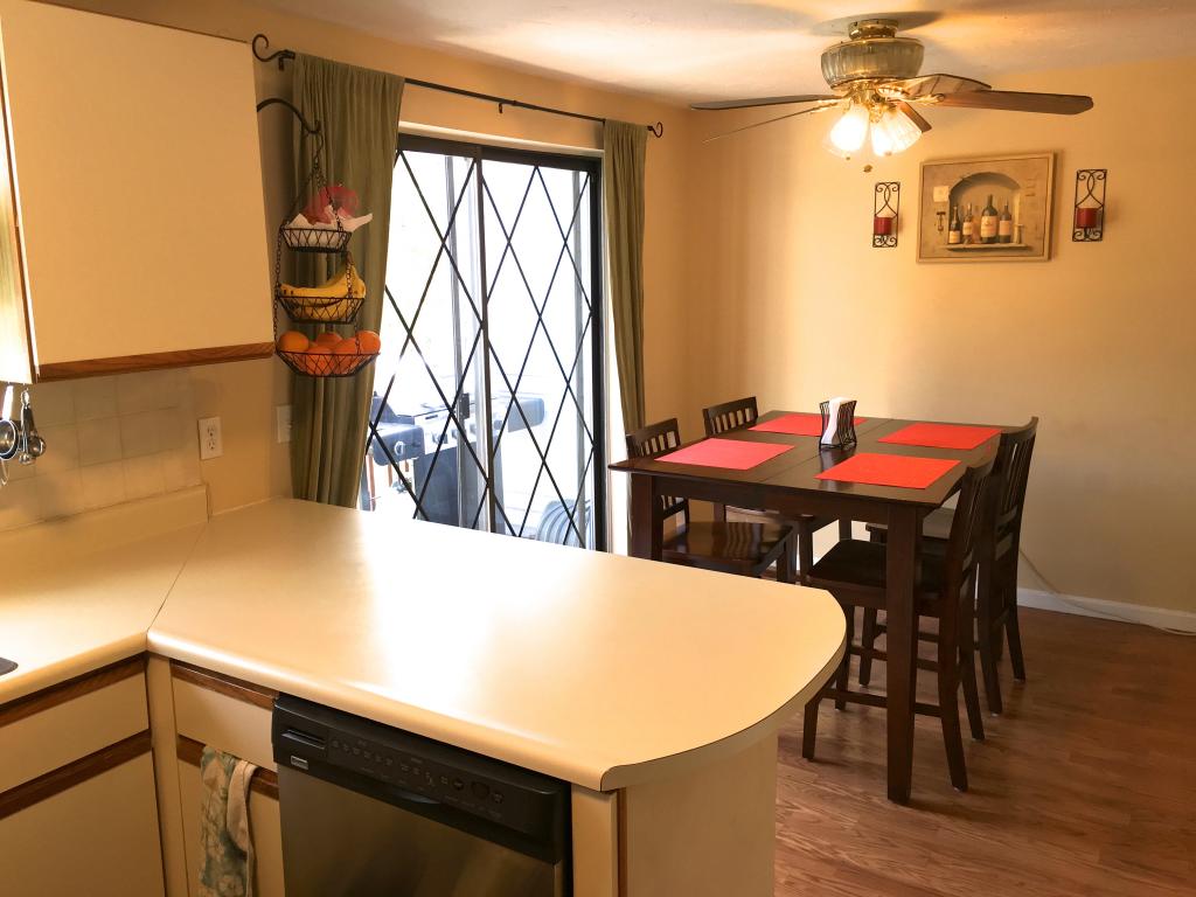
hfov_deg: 61.7
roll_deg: +0.2
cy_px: 448
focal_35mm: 29
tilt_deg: -10.1
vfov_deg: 48.2
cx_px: 598
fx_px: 1002
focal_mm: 4.15
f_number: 2.2
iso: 32
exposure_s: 1/30
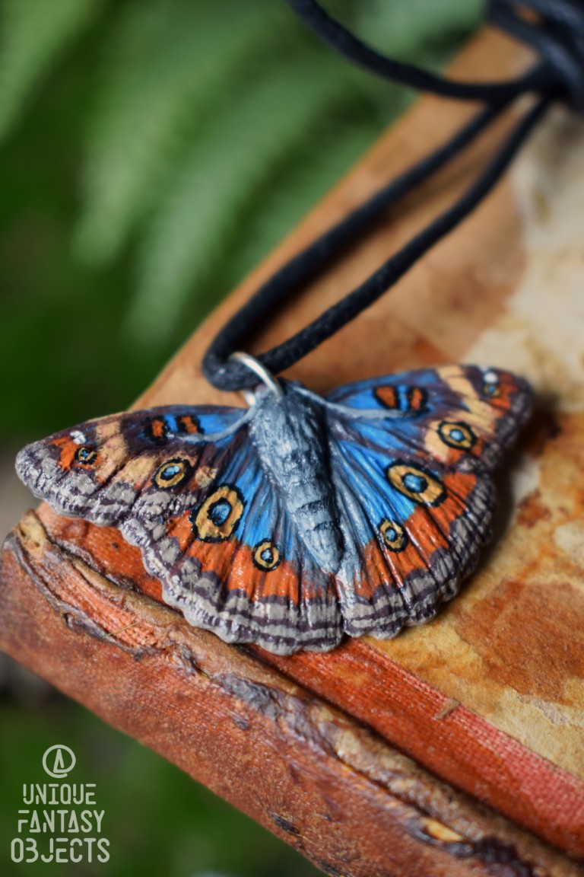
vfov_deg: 33.4
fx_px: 1460
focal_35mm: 60
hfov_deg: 22.6
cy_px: 438
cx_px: 292
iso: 400
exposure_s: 1/125
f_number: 5.6
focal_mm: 40
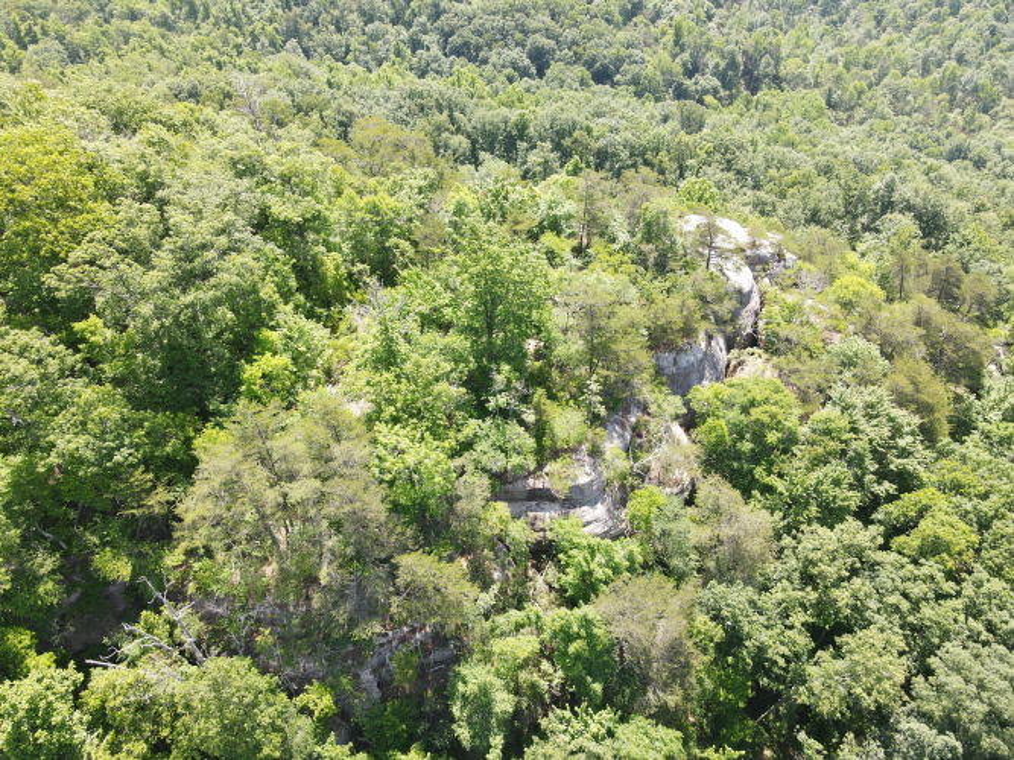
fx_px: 703
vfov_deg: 56.8
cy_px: 380
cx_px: 507
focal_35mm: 24
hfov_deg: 71.6
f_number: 2.8
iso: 100
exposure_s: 1/120
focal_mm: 4.5
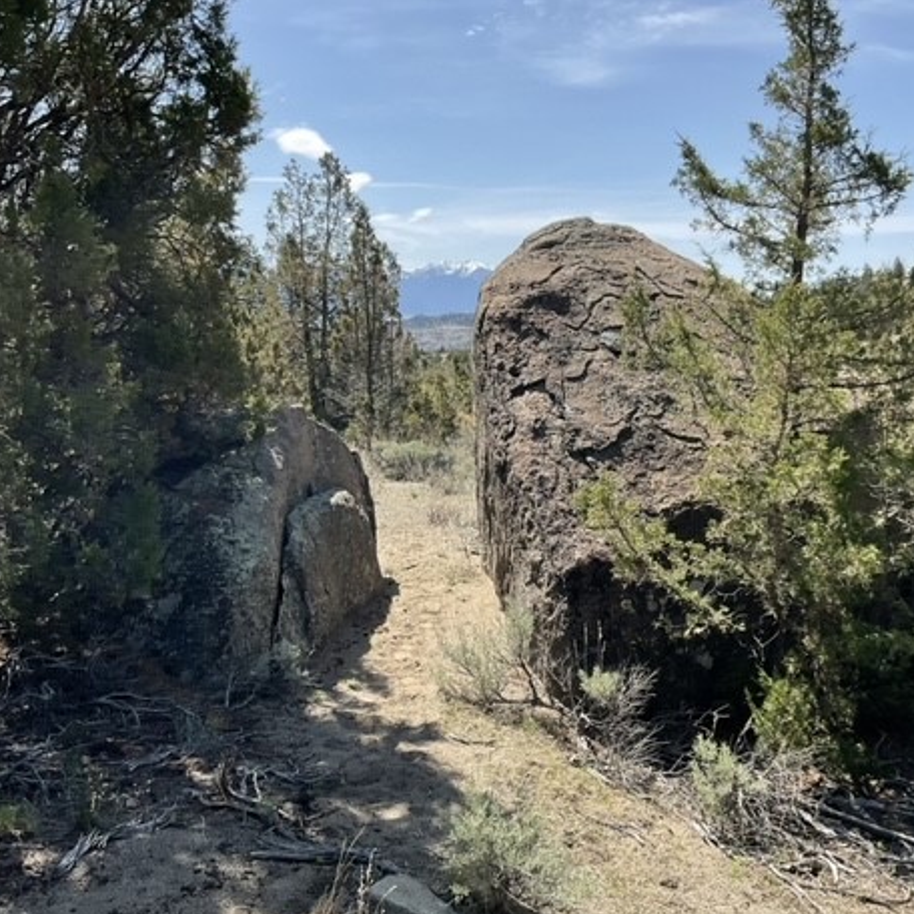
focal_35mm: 36
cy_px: 479
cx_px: 475
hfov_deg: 46.0
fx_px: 1075
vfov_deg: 46.0
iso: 16
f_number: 1.8
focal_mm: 3
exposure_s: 1/1490
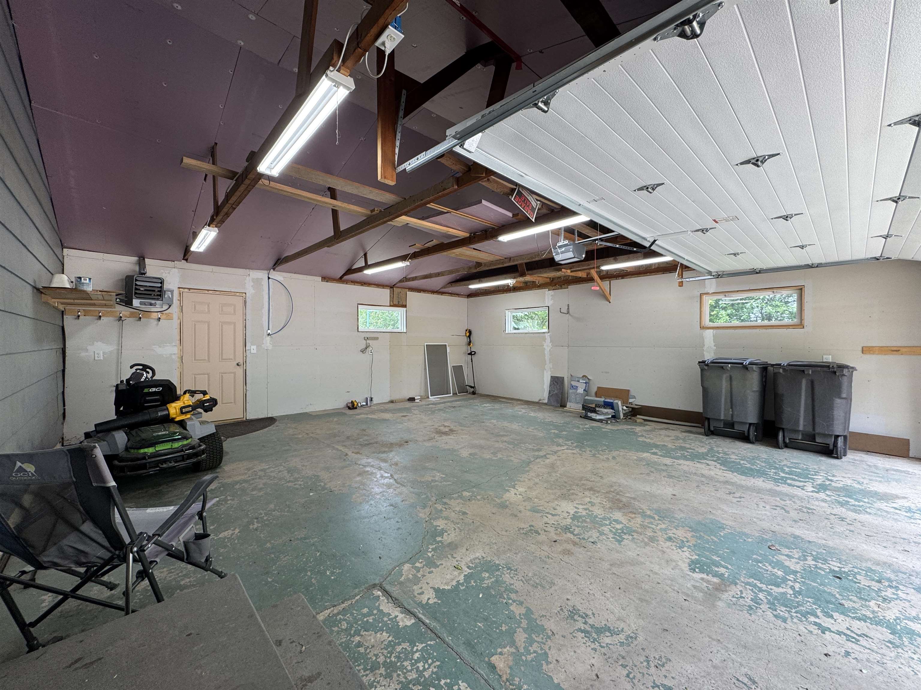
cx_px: 460
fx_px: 372
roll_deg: -0.7
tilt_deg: -0.7
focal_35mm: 14
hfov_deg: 102.1
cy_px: 345
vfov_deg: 85.7
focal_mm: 2.22
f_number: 2.2
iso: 80
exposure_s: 1/120
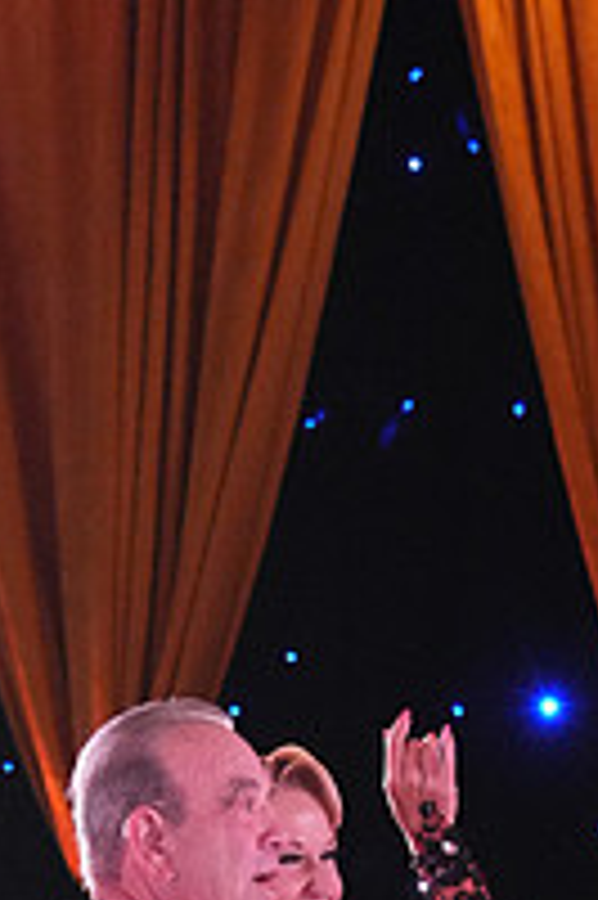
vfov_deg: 5.1
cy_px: 1192
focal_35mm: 401
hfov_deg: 3.4
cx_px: 402
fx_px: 10008
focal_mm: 92
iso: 6400
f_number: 5
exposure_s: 1/400
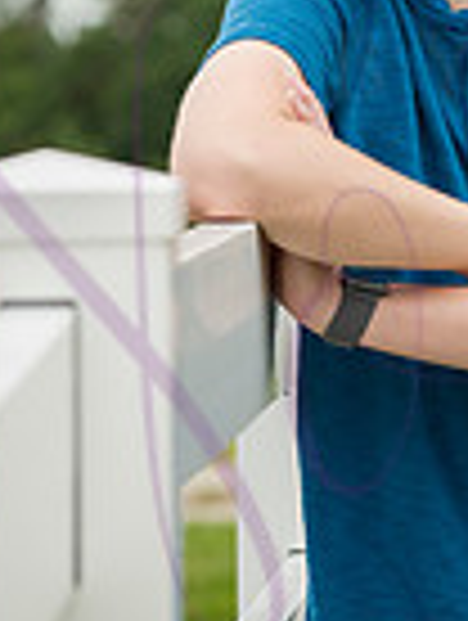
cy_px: 58
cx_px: 468
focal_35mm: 391
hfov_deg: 3.8
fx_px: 7027
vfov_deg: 5.1
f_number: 6.3
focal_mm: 125
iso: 640
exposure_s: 1/640
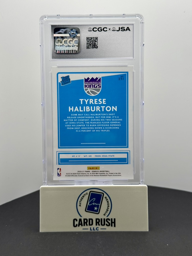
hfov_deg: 30.3
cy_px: 128
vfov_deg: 39.7
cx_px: 96
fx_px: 355
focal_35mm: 48
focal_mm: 6.76
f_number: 1.78
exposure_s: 1/324
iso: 64
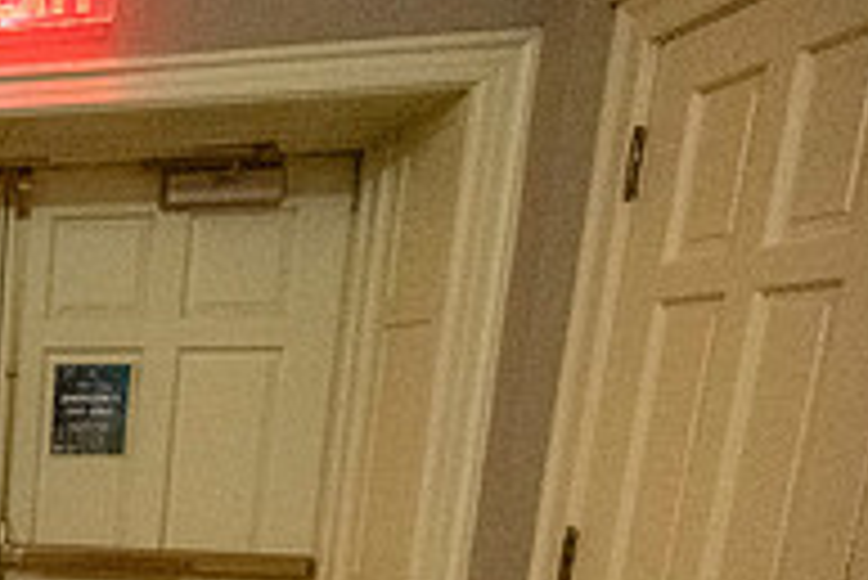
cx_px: -387
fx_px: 1013
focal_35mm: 42
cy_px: 569
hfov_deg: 30.2
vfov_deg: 29.9
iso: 25600
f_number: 4.5
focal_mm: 14
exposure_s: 1/250
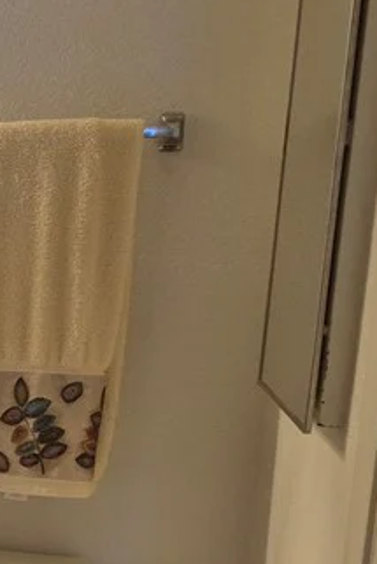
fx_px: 1192
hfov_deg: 13.7
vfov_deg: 26.1
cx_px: -489
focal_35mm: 76
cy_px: 464
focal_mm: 5.4
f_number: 1.8
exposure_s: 1/120
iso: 160
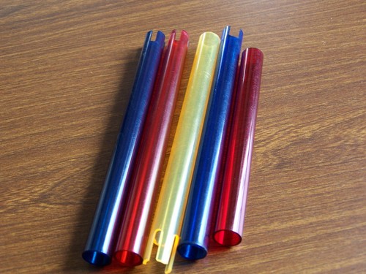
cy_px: 137
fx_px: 592
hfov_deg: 34.3
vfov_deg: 26.1
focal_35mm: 56
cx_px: 183
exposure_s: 1/30
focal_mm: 9.3
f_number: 3.1
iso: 140
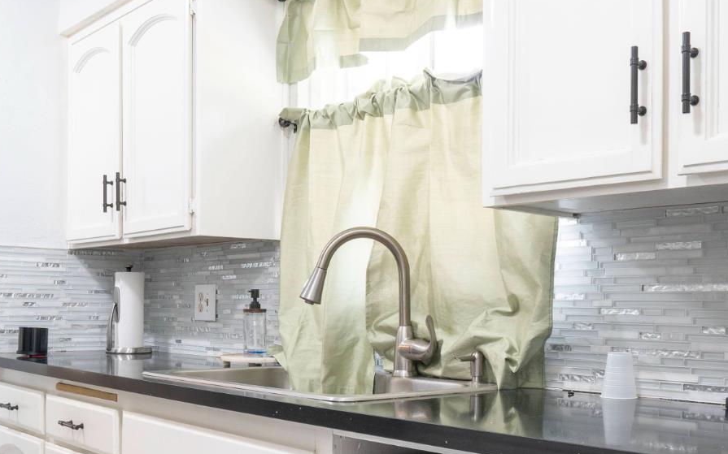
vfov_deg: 30.6
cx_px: 364
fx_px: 813
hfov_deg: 48.2
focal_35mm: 41
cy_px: 349
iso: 200
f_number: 13
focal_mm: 16
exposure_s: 1.3
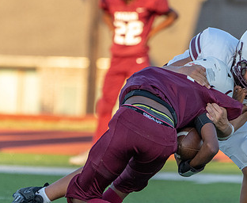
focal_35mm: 935
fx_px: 6904
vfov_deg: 1.7
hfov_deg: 2.0
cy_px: 128
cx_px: 187
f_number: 5.6
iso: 1000
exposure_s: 1/1250
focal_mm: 358
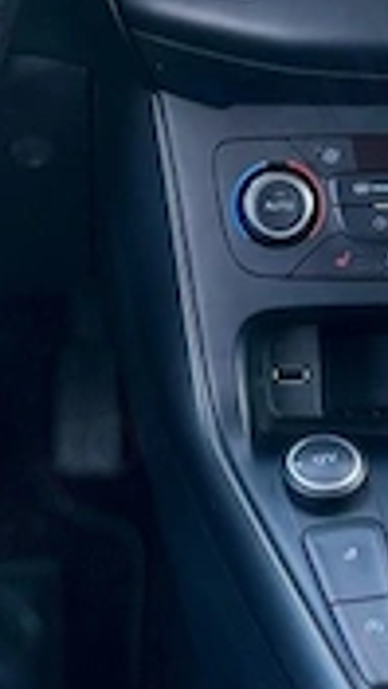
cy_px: 78
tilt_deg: -17.6
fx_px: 2177
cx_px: 51
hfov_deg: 10.1
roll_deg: +1.5
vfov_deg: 17.8
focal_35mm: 119
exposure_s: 1/226
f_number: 1.78
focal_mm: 6.76
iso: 64
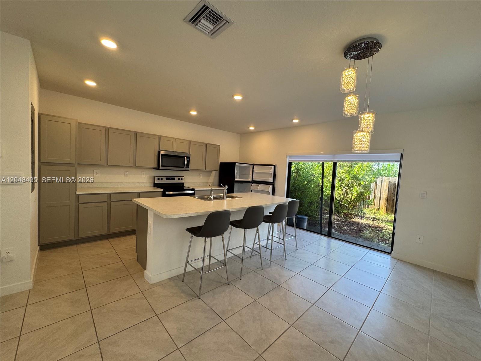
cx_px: 240
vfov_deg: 85.7
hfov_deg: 102.1
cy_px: 180
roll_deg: -3.5
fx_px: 195
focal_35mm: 14
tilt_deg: -3.5
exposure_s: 1/120
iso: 125
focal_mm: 2.22
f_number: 2.2
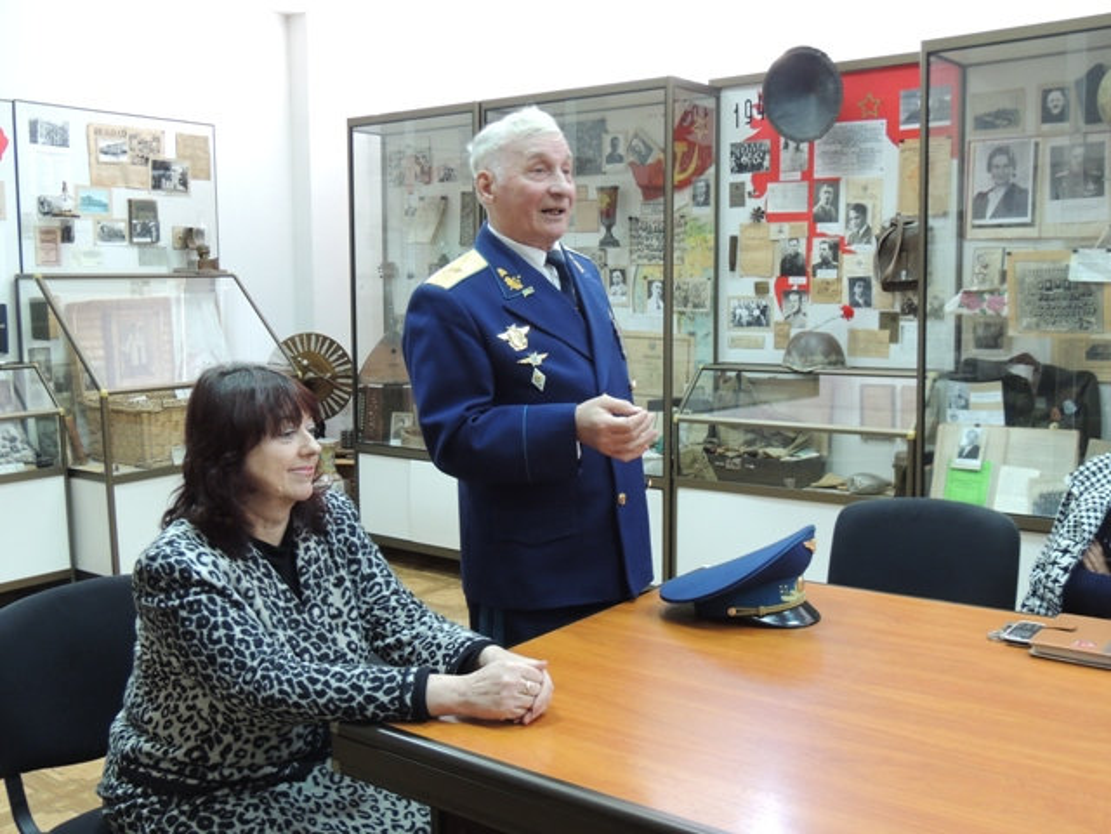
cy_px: 417
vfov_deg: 40.7
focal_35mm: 35
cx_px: 556
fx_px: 1123
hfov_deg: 52.6
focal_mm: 6.2
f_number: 3.3
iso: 400
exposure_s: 1/20
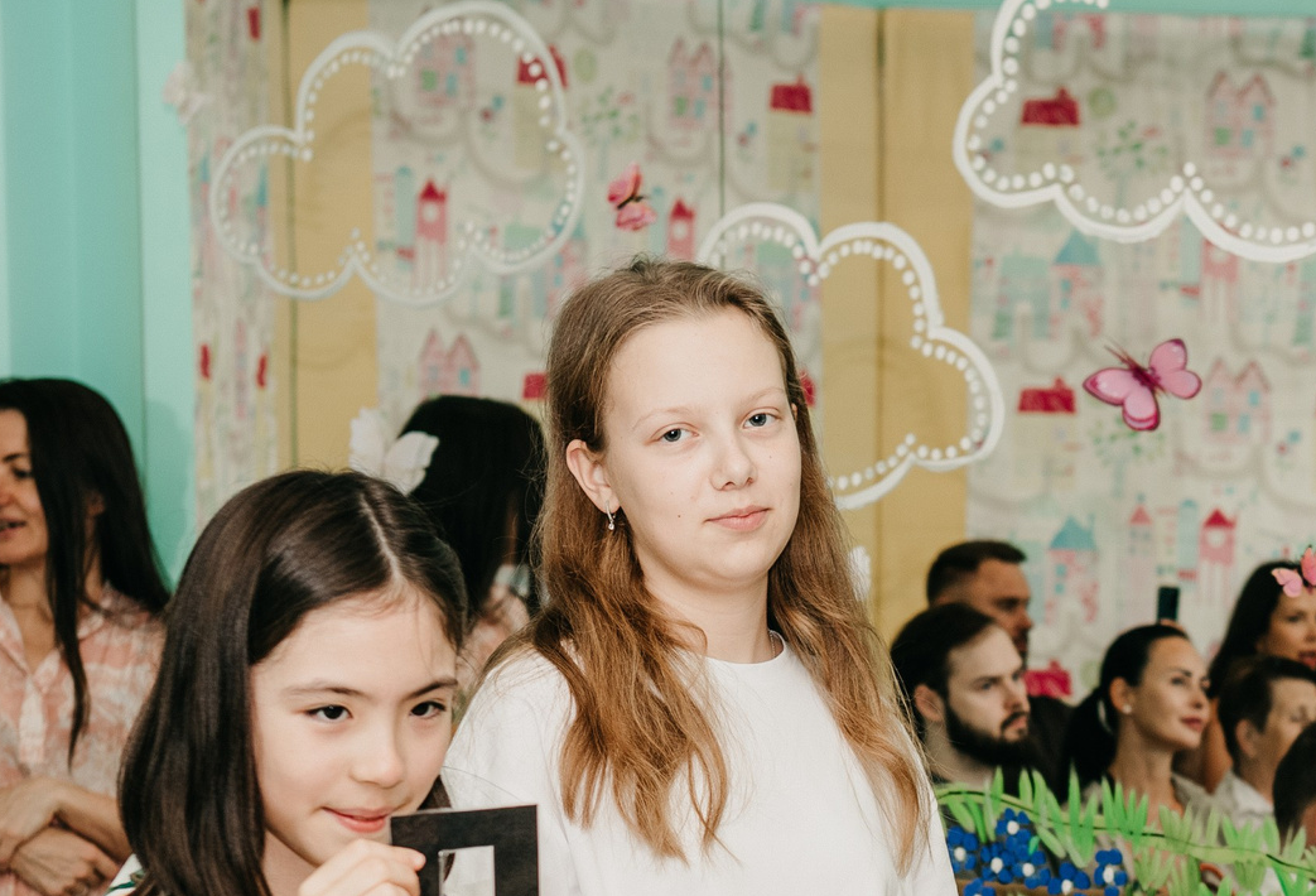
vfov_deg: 11.4
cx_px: 1229
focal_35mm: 121
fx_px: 4452
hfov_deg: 16.6
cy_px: 925
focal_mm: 48
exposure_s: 1/160
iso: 200
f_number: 4
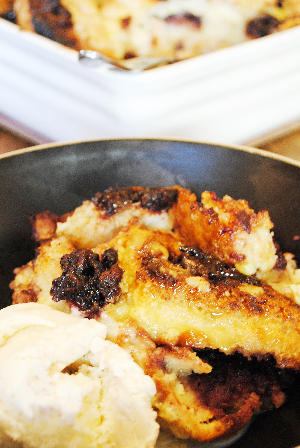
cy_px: 277
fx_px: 897
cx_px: 122
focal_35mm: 72
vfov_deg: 28.0
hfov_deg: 19.0
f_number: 4.8
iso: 200
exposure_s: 1/4
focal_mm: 32
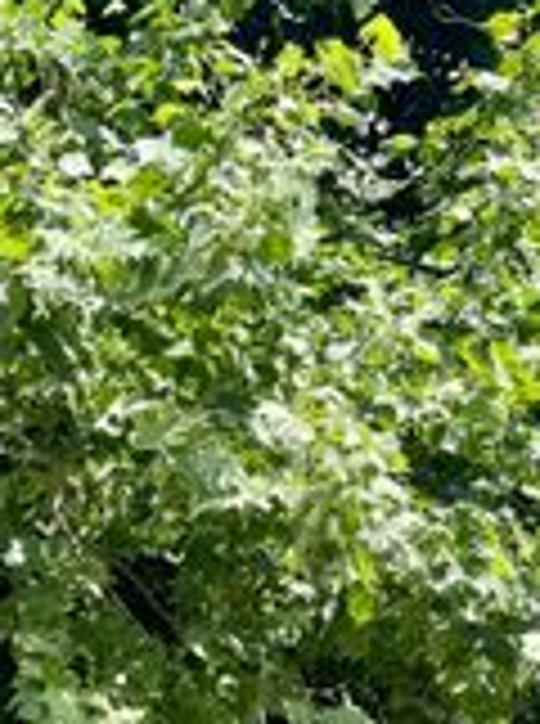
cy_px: 1005
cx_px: 144
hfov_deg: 13.6
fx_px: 2255
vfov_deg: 16.9
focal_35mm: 108
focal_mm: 5.96
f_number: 1.6
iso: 50
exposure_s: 1/2513
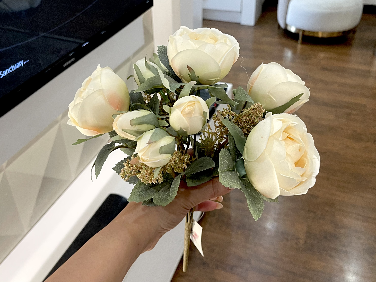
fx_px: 369
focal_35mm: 34
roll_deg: +1.7
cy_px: 106
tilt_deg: -31.6
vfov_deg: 41.5
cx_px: 186
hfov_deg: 54.0
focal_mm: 5.1
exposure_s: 1/50
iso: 125
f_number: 1.6
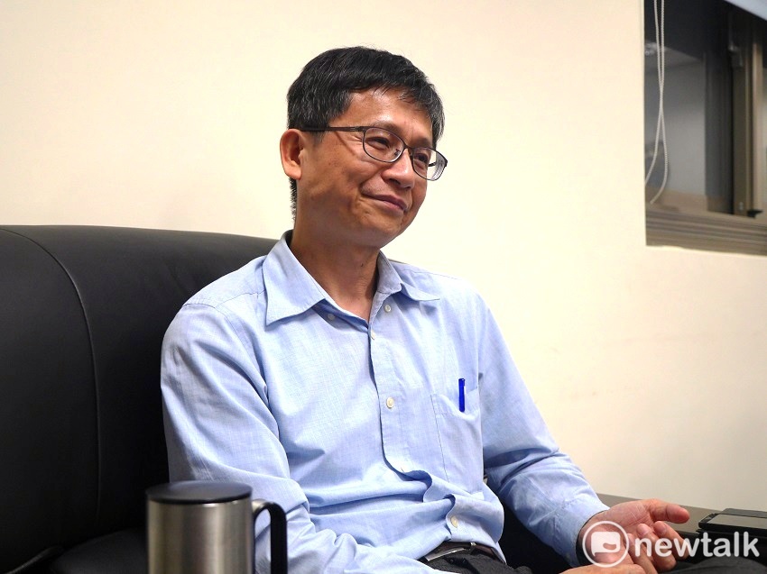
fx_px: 1019
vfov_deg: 31.5
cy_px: 287
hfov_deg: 41.2
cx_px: 384
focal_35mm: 46
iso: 640
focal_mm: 23
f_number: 2.8
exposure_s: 1/200
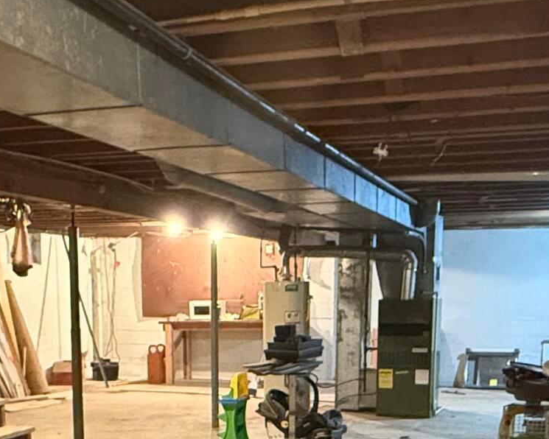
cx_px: 225
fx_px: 894
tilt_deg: -9.5
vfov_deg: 26.1
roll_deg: +0.1
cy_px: 443
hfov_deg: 34.1
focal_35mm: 55
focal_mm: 2.22
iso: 1250
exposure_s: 1/60
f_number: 2.2
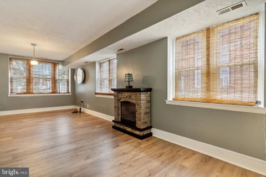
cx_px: 133
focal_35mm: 17
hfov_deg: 93.3
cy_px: 88
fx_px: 126
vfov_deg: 70.4
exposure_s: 1/125
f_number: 5.6
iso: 2000
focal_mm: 17
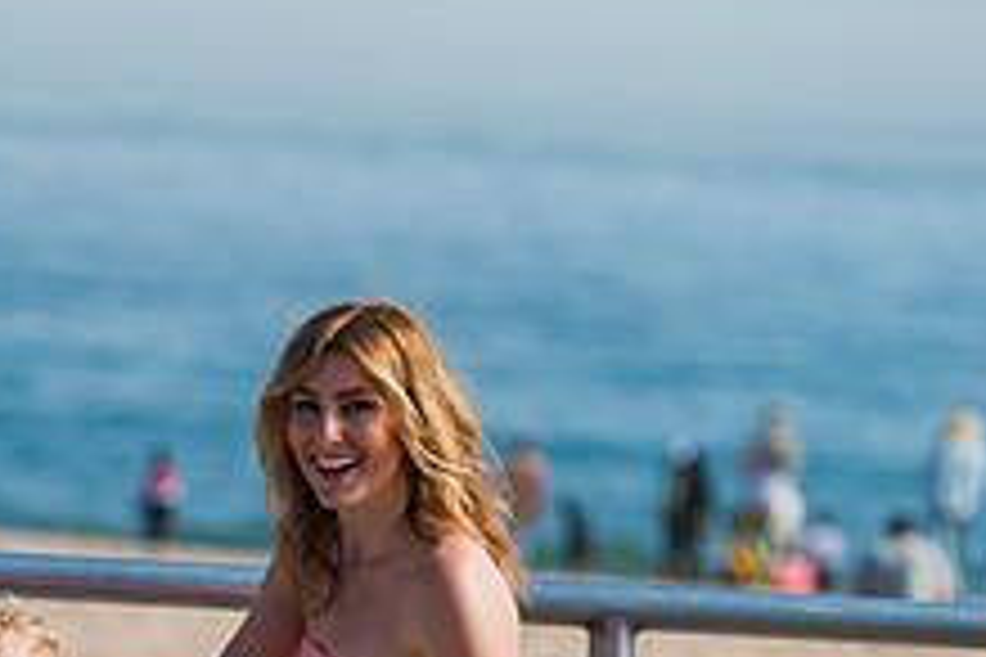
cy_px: 734
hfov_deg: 5.8
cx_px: -14
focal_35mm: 357
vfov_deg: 3.8
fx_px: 9777
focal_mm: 135
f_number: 4
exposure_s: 1/3200
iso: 200
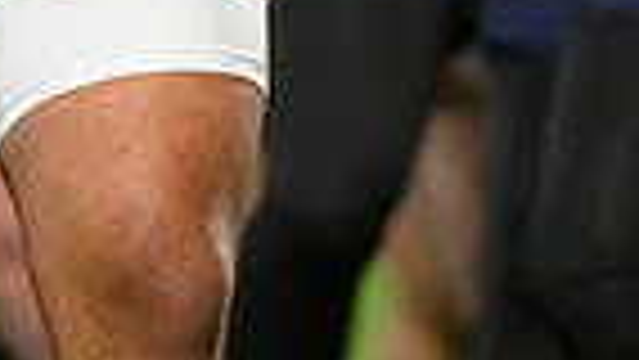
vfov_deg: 0.5
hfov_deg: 0.9
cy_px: -467
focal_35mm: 2332
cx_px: -144
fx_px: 39528
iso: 5000
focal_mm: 400
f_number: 3.2
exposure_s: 1/1000
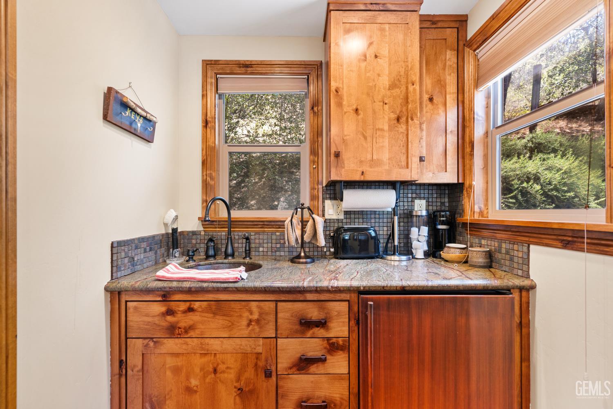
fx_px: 289
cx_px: 306
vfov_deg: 70.4
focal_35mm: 17
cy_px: 204
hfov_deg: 93.3
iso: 400
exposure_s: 1/3
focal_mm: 17
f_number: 4.5
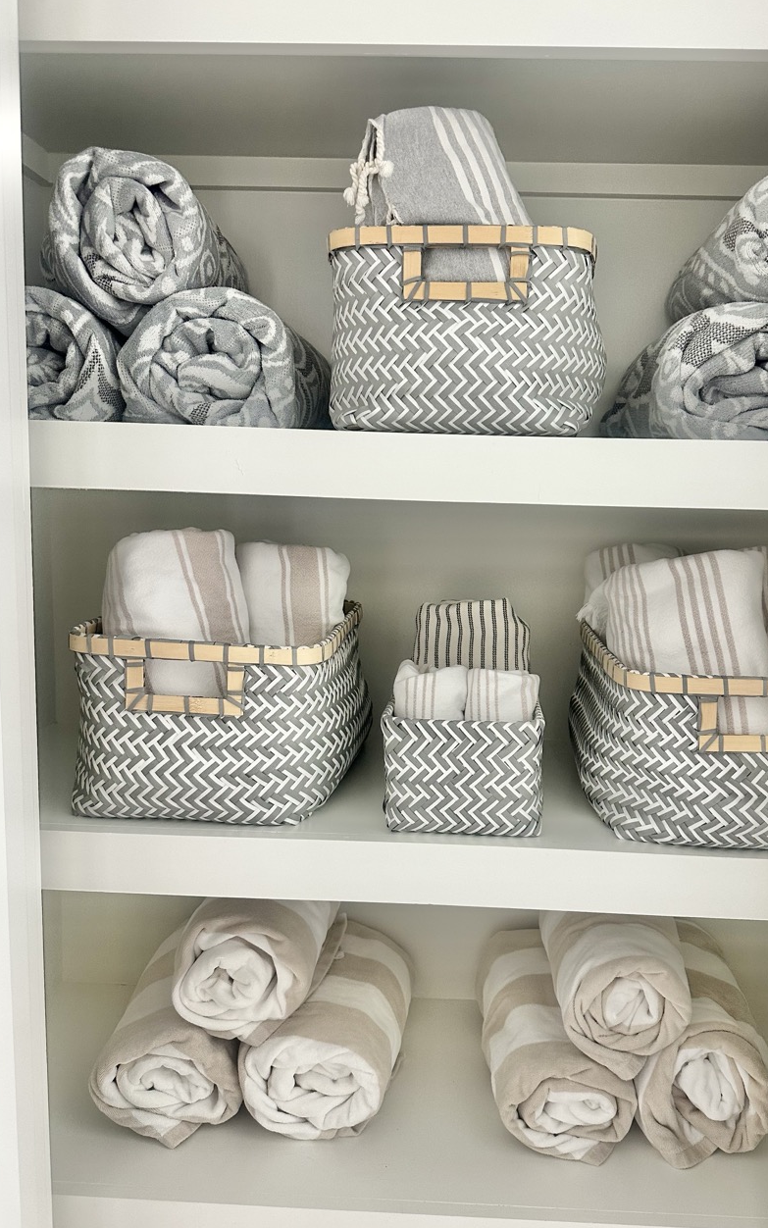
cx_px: 458
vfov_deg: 70.4
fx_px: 870
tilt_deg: -5.5
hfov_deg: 47.4
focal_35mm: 26
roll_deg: -2.3
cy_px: 617
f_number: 1.78
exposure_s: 1/60
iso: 250
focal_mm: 6.86
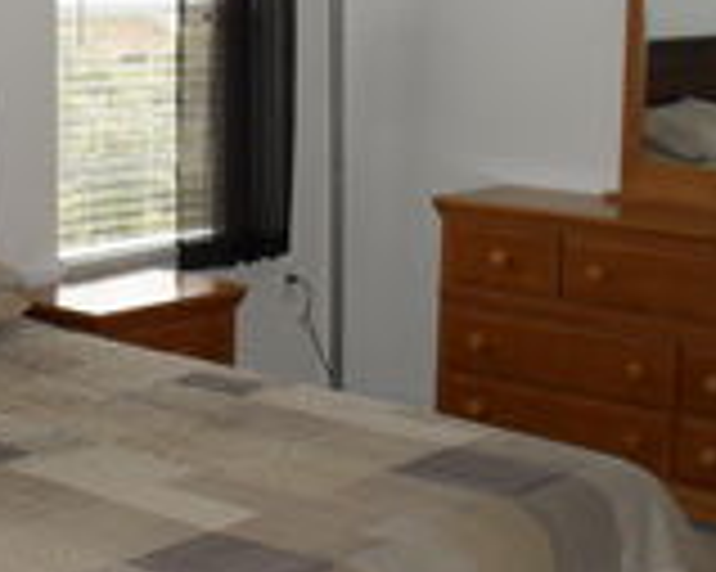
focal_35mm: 79
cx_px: 153
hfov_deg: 23.8
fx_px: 1673
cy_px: 270
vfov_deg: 19.4
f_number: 3.2
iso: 200
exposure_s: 1/45
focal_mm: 6.3
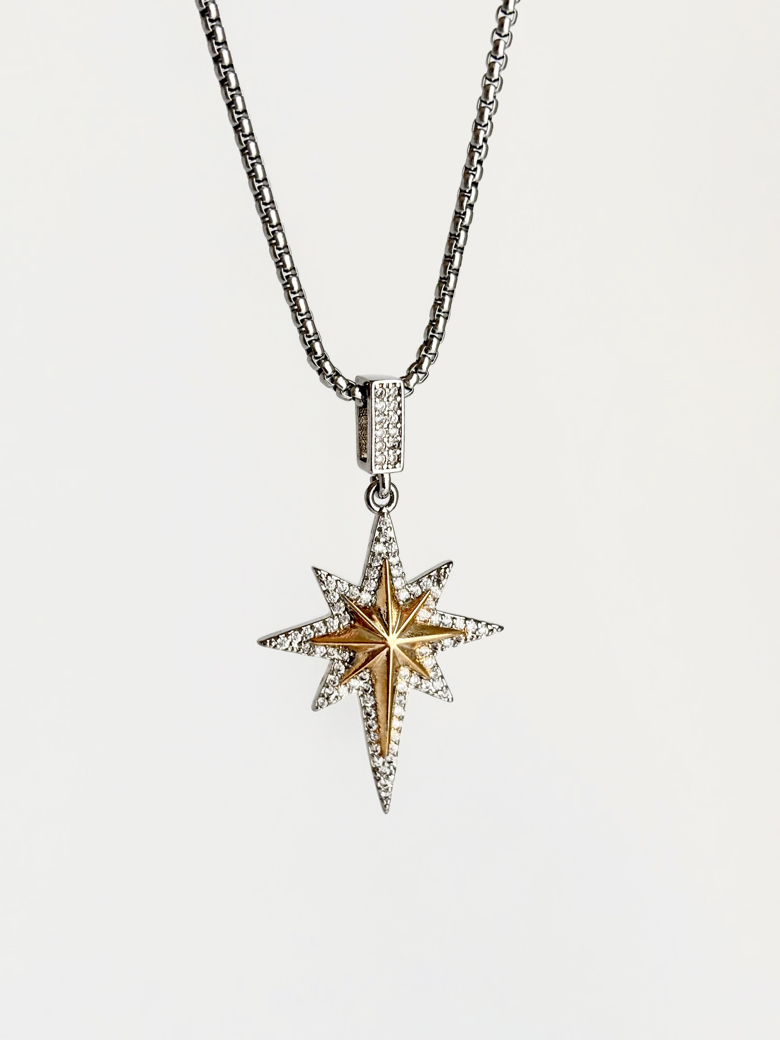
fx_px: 1562
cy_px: 520
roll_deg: -0.1
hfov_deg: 28.0
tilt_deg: -8.1
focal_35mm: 52
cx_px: 390
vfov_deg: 36.8
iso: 50
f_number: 1.6
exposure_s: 1/103
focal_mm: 5.96
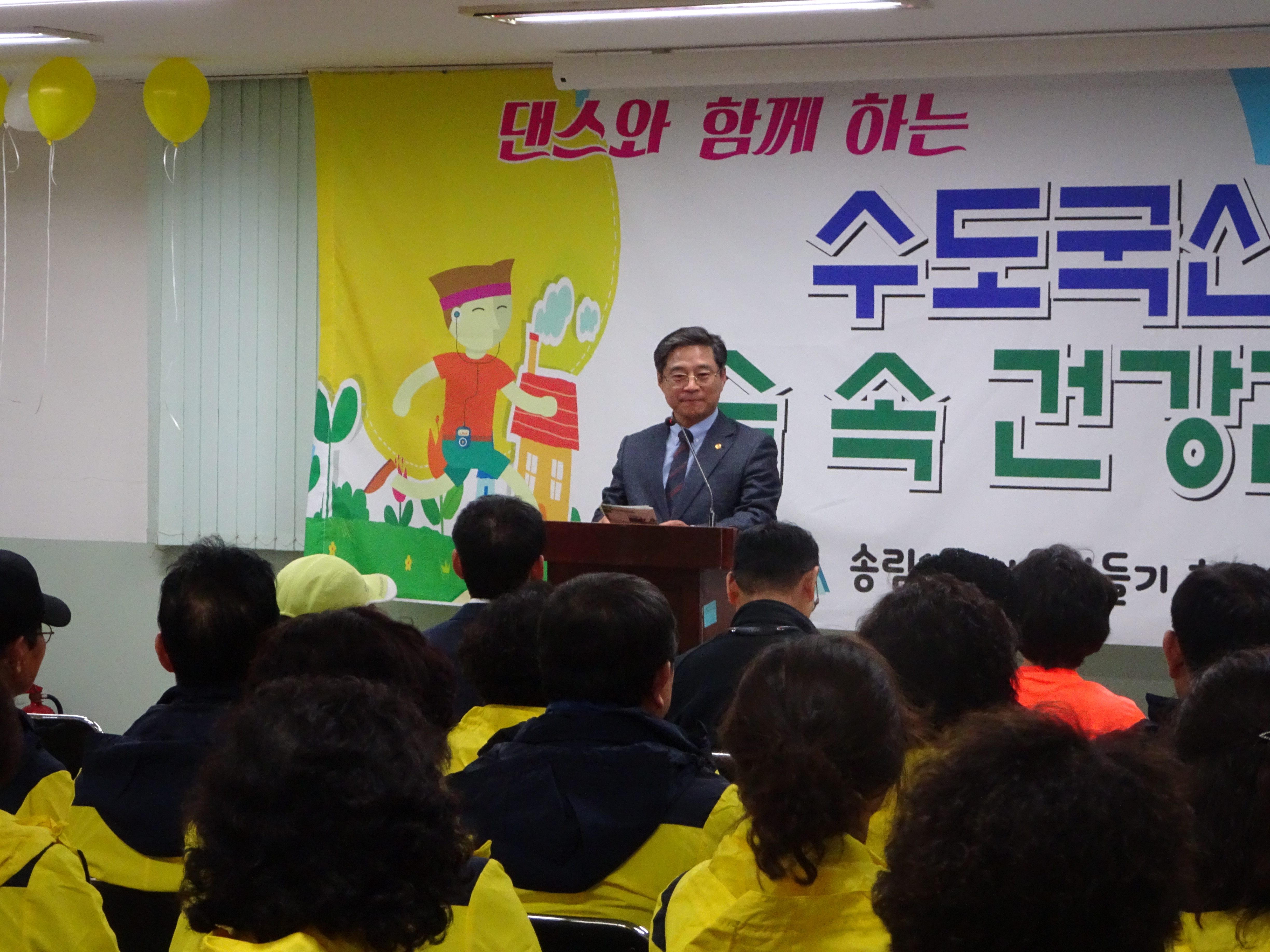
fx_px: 3229
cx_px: 635
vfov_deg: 16.8
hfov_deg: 22.3
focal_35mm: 88
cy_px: 476
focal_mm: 14.99
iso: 800
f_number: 5
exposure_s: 1/50
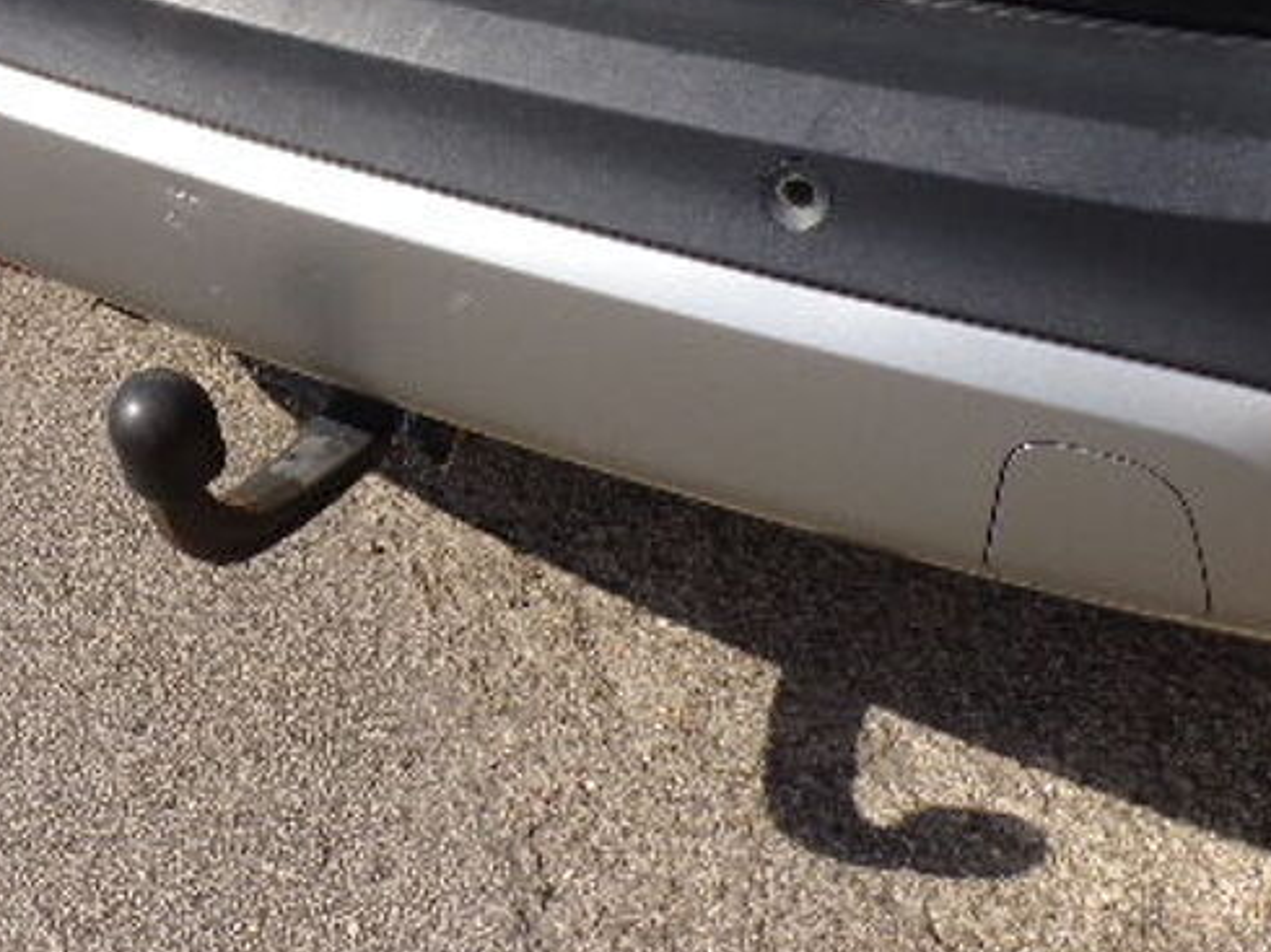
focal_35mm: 49
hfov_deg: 38.3
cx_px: 392
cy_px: 254
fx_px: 1798
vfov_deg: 29.3
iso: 80
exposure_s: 1/320
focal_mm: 4.3
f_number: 5.8
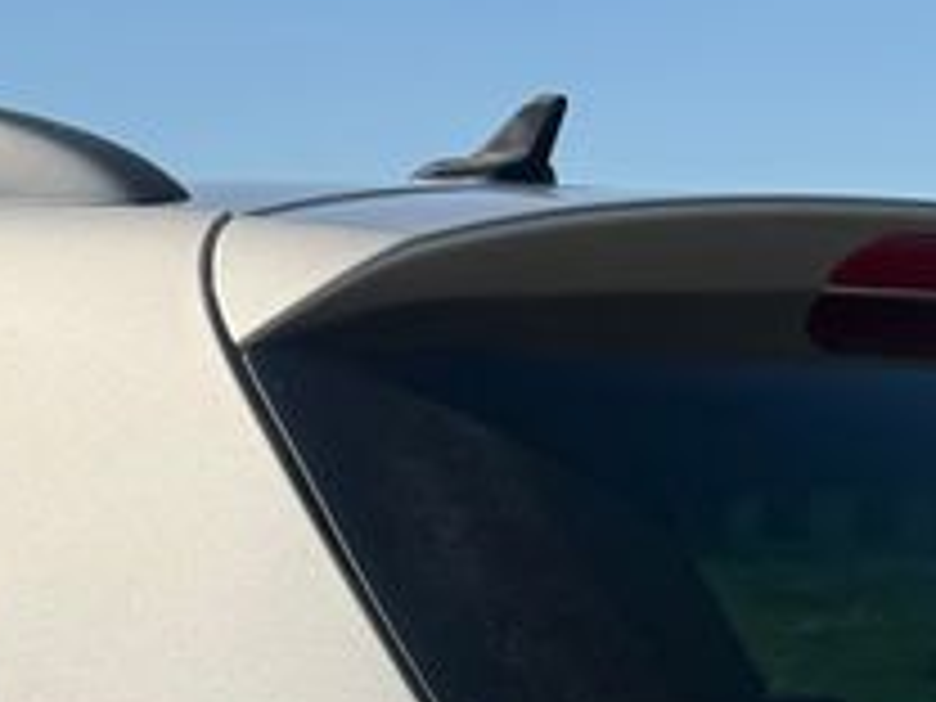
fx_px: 3191
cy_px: 1269
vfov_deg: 11.6
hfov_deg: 16.4
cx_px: 18
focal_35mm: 118
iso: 80
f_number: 1.78
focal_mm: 6.76
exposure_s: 1/5714
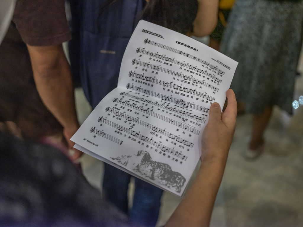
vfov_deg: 39.7
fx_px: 315
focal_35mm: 36
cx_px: 152
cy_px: 114
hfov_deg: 51.4
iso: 1600
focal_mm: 45
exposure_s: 1/125
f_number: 2.8
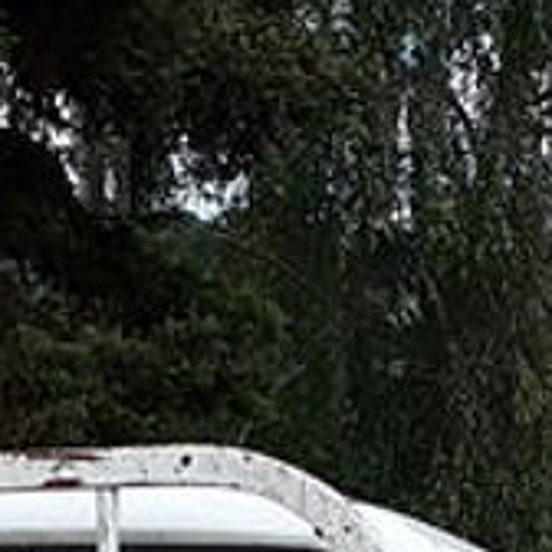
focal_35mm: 189
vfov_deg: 8.2
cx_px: 56
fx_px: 3410
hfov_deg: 9.2
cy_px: 1503
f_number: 1.9
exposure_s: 1/902
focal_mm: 2.91
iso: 40
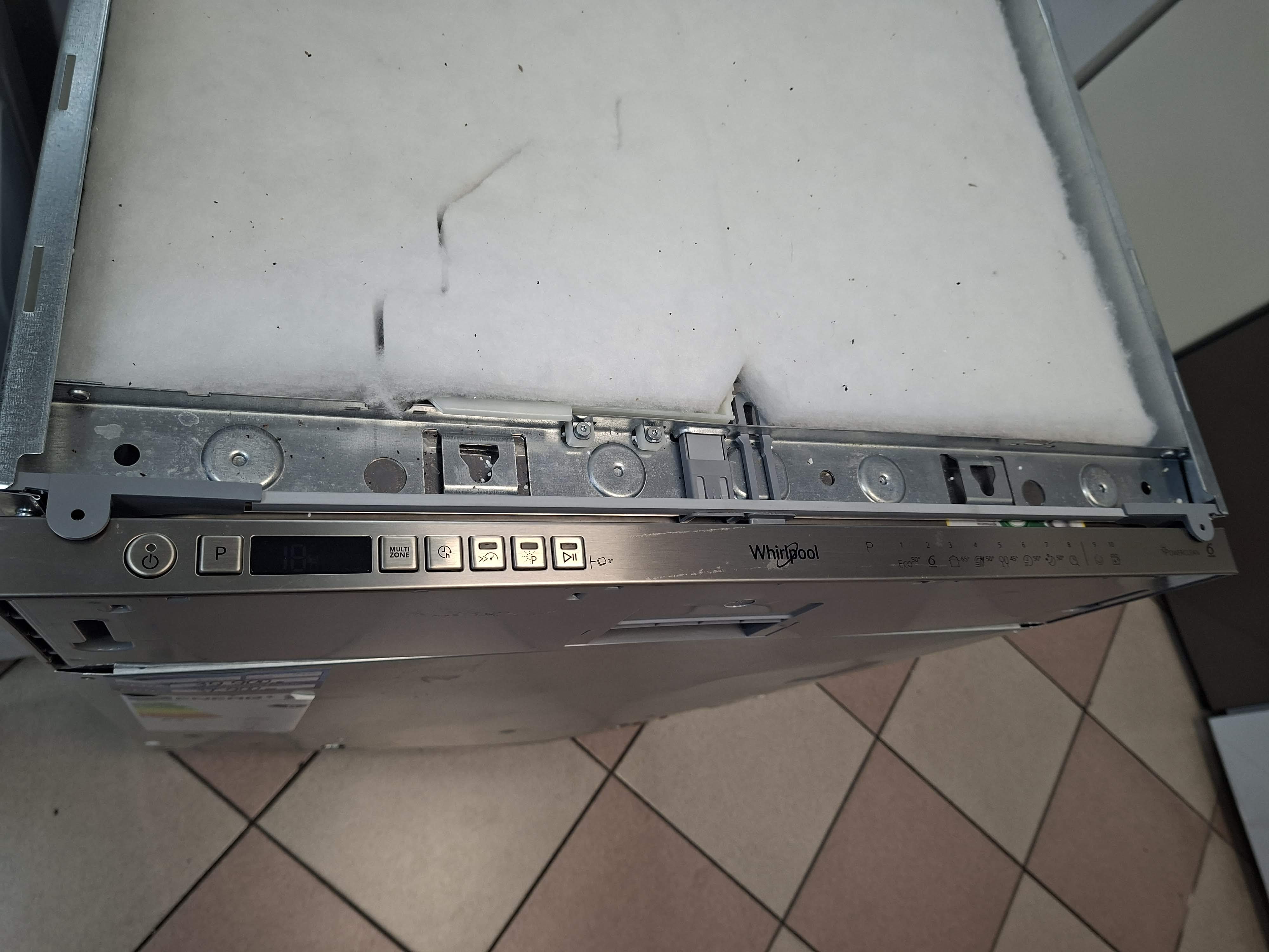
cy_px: 476
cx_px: 634
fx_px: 843
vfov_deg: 58.9
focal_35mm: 23
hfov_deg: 73.9
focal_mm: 5.54
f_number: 1.8
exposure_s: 1/60
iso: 160
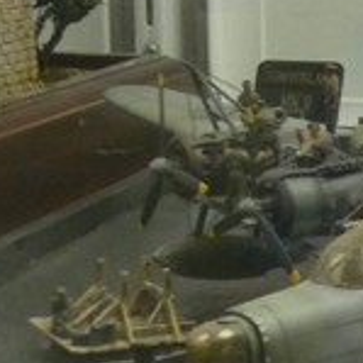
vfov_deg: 10.0
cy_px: 156
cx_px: 689
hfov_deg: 9.4
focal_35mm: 175
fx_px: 2076
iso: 1000
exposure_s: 1/80
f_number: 3.8
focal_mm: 8.2
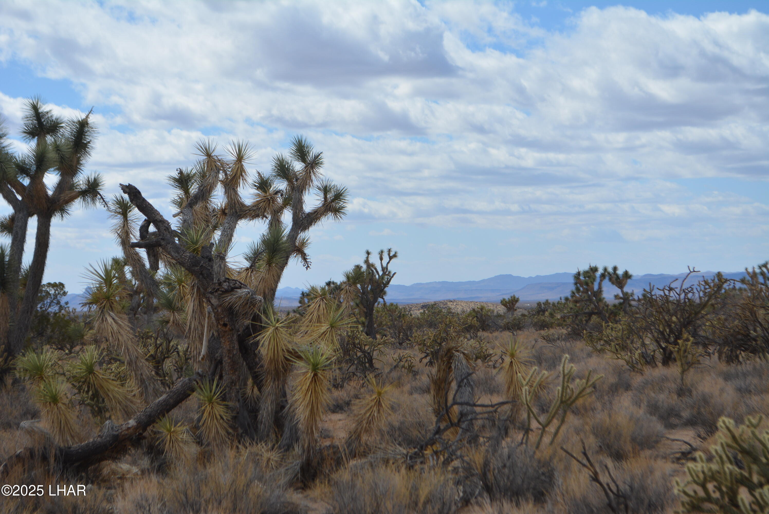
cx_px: 384
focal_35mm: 82
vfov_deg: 16.6
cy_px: 257
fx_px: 1764
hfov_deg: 24.6
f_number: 8
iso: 400
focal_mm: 55
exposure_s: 1/2000
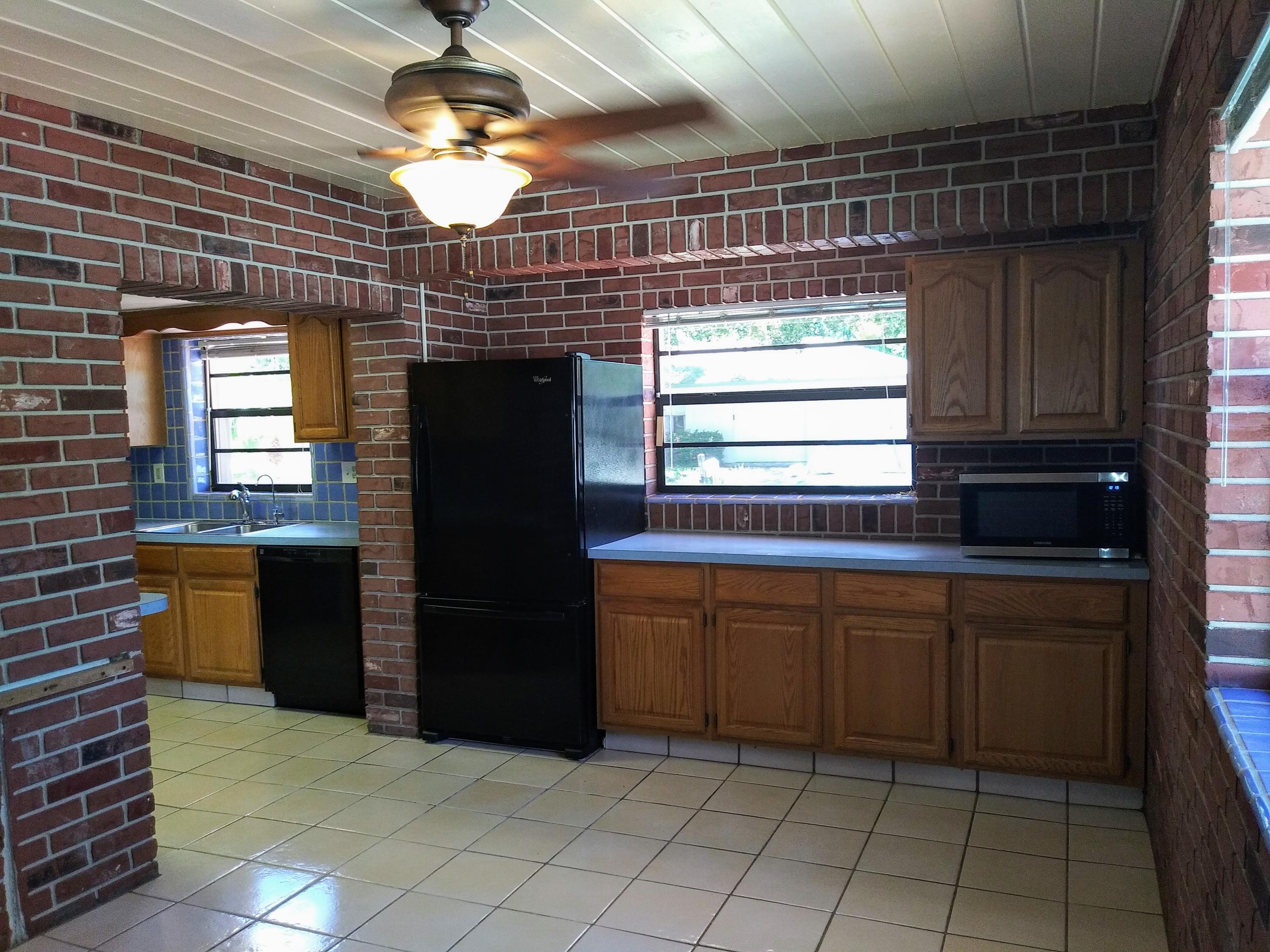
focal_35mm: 27
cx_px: 635
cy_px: 476
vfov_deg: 51.4
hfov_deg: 65.3
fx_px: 991
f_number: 2.2
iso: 100
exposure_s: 1/30
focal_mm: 3.7
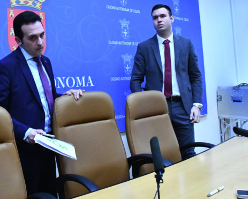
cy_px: 74
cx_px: 70
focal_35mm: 41
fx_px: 301
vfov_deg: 36.3
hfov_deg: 43.7
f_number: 9
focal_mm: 18
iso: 12800
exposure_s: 1/250
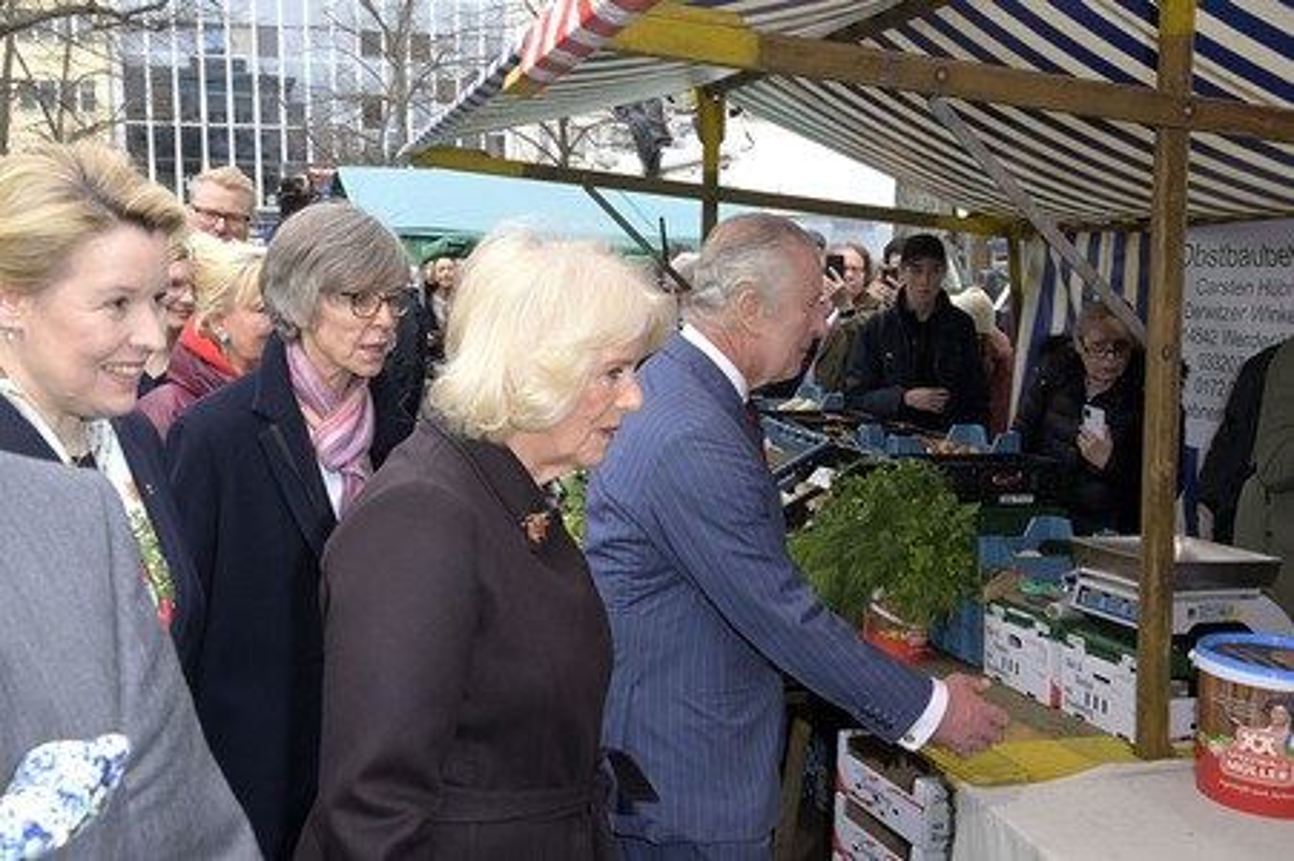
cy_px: 430
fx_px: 1221
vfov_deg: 38.8
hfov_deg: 55.8
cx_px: 647
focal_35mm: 34
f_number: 10
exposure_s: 1/250
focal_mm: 34
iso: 1250
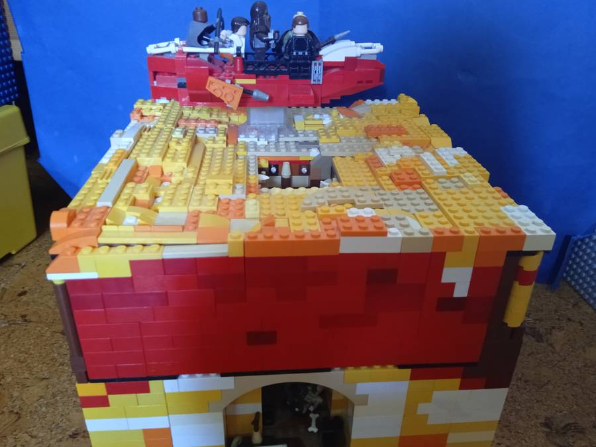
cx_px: 298
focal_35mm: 28
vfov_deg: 49.7
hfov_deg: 63.4
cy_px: 224
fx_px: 482
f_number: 2.2
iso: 1363
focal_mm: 3.43
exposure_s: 1/14.3
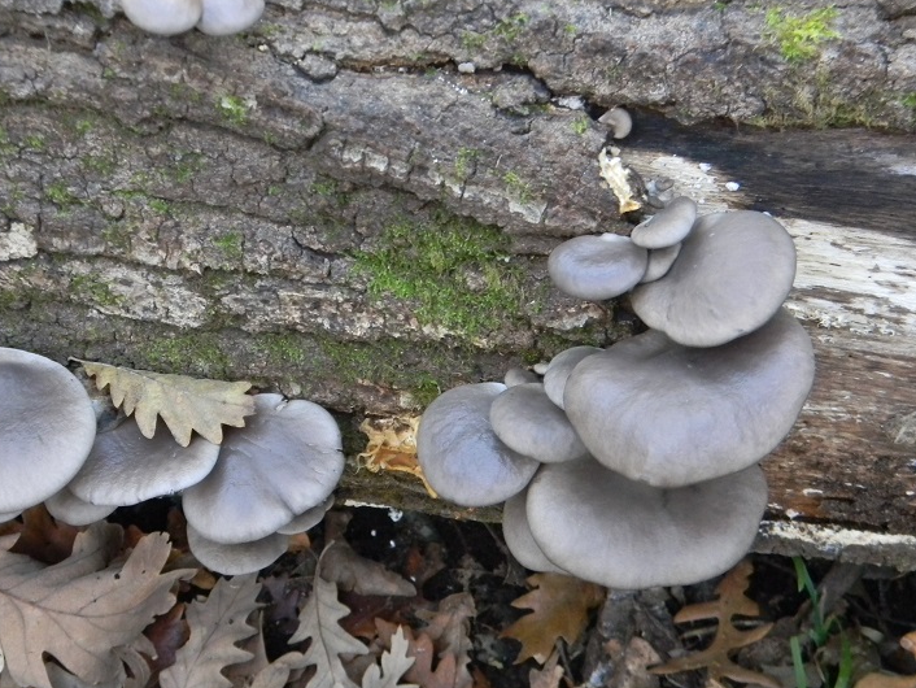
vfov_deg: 15.7
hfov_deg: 20.9
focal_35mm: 94
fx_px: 2488
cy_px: 344
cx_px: 437
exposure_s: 1/21.1
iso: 400
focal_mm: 15.1
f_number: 4.5
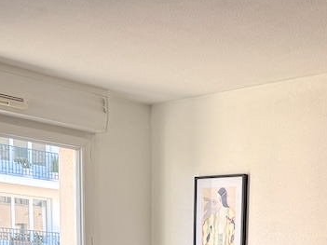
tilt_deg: -9.3
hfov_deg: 23.1
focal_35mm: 82
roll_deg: -2.7
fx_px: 774
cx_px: 304
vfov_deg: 15.8
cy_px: 414
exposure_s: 1/234
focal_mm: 6.76
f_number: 1.78
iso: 100
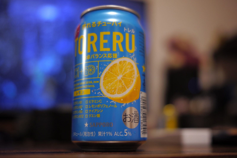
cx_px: 118
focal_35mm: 45
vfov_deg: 29.9
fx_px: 296
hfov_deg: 43.6
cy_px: 79
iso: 1600
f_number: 2.8
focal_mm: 45
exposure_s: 1/200
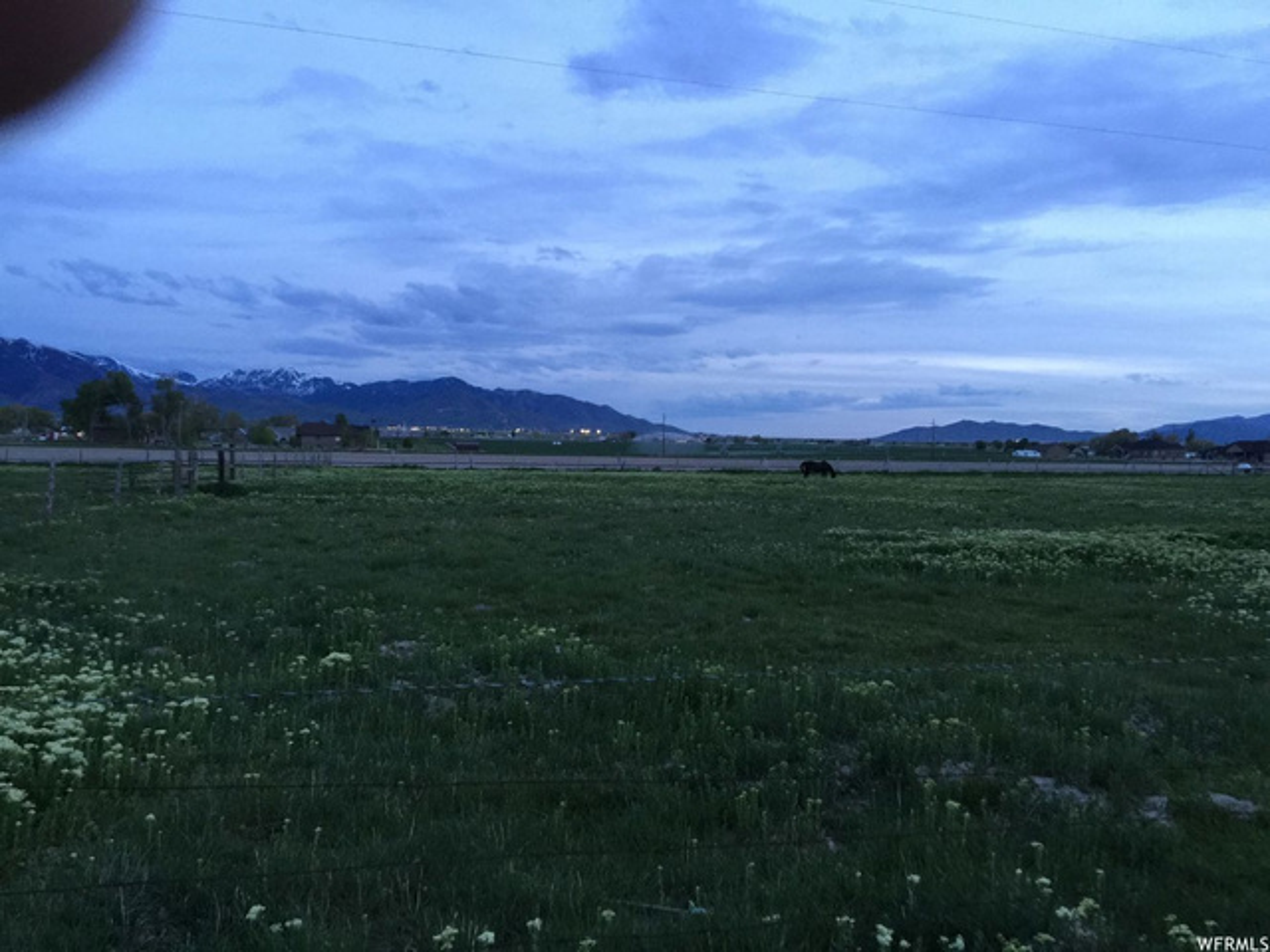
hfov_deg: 61.7
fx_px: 1064
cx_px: 635
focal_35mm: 29
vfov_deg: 48.2
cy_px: 476
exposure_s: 1/15
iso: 80
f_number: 2.2
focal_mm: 4.15
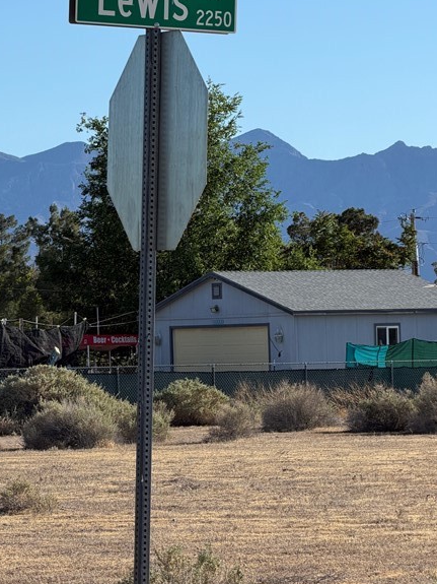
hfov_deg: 8.3
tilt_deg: +2.7
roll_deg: +1.2
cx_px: 150
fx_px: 2997
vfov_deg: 11.1
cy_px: 188
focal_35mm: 178
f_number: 2.8
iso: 20
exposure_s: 1/694
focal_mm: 16.89
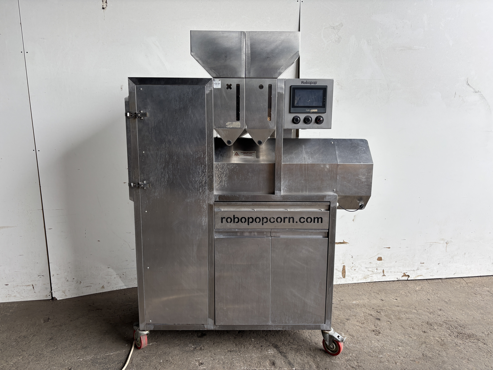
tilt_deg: -9.4
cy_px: 185
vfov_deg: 53.1
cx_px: 246
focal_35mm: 26
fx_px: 370
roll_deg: -0.5
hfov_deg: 67.3
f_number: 1.6
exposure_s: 1/121
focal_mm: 5.96
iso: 40
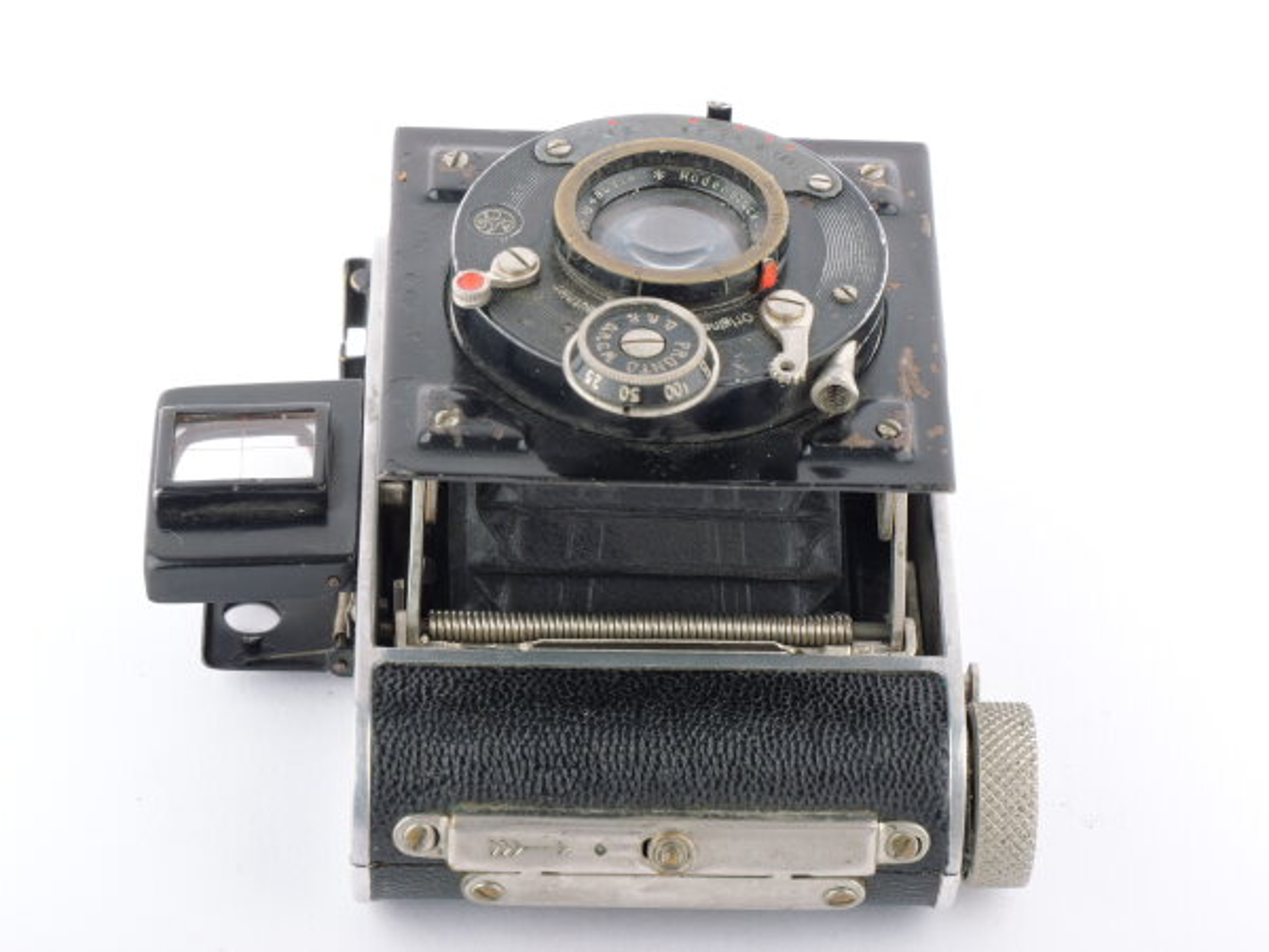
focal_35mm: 138
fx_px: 5059
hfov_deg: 14.3
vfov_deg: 10.7
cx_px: 634
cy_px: 476
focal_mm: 69
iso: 160
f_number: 13
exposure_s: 1/250
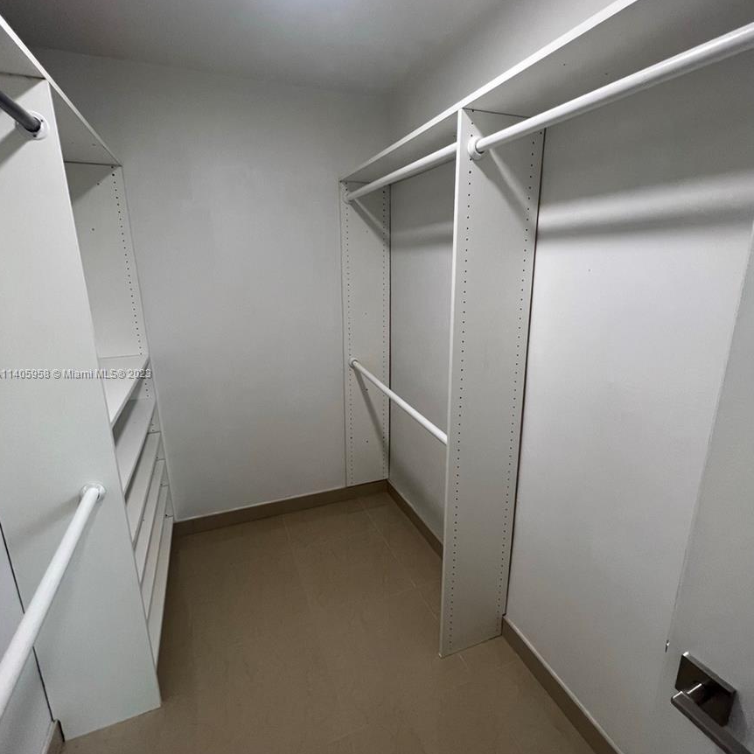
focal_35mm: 16
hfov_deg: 87.4
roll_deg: +0.3
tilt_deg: -13.7
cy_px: 374
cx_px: 385
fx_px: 394
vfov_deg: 87.4
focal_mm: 1.57
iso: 200
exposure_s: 1/120
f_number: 1.8
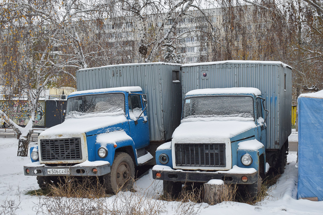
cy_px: 108
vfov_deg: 33.0
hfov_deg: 47.9
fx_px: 363
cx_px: 162
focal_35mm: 40
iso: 800
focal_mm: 27
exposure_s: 1/800
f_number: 5.6
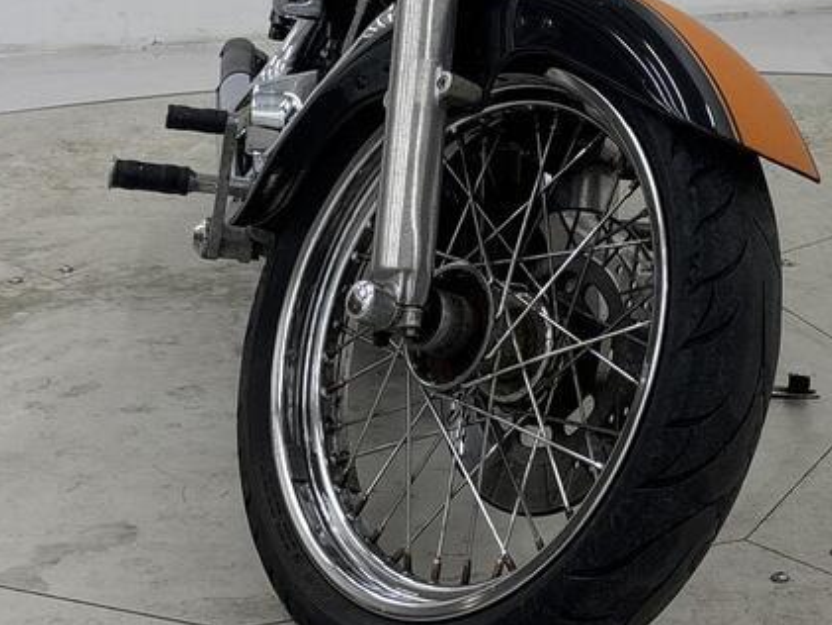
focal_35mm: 89
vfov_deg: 16.4
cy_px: 99
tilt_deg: -9.5
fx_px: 2140
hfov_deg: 22.0
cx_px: 516
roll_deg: +2.0
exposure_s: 1/130
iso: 32
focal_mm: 5.96
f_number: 1.6
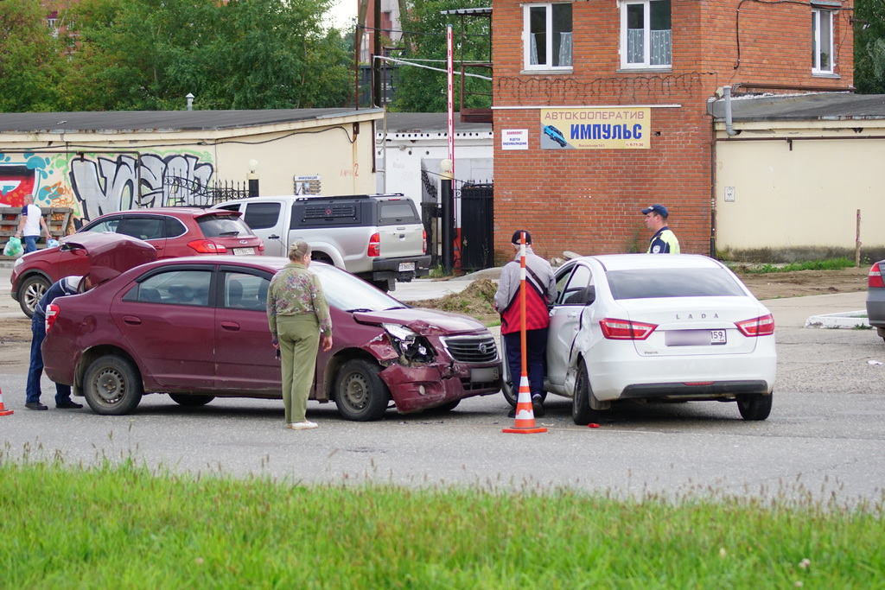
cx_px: 442
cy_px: 295
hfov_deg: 16.1
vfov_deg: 10.8
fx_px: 3135
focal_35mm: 128
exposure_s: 1/100
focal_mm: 85
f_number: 4.5
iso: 500
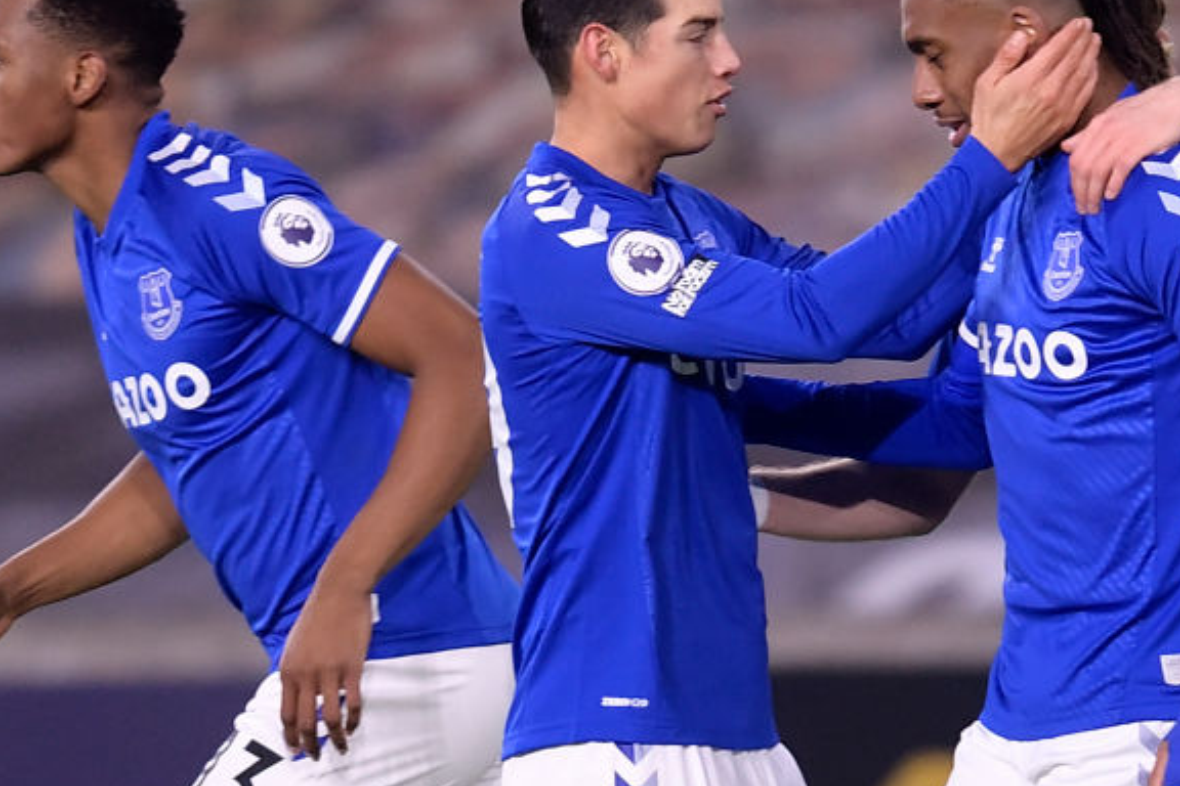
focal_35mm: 711
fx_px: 23303
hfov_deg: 2.9
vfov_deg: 1.9
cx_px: 682
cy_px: 478
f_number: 2.8
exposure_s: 1/1250
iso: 2500
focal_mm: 400
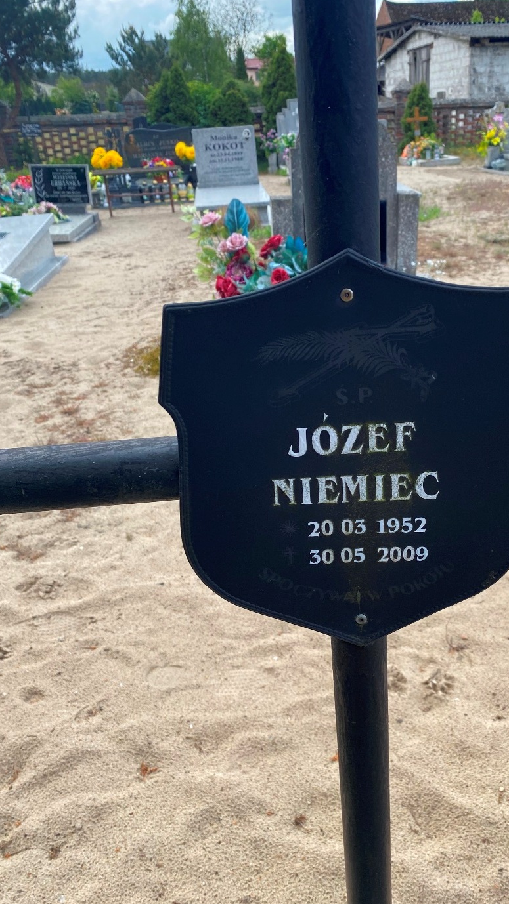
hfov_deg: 39.8
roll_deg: +3.5
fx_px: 696
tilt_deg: -25.7
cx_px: 332
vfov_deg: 66.1
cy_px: 448
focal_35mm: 29
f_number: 1.8
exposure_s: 1/738
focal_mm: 4.25
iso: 32
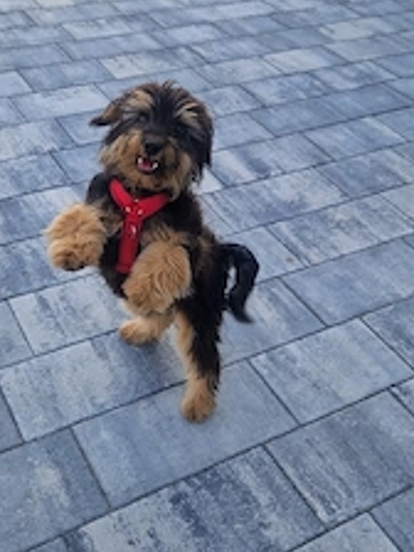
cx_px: 108
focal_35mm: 41
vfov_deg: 45.6
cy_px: 232
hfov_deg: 34.5
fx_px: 654
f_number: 1.8
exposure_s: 1/357
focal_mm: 5.4
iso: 50
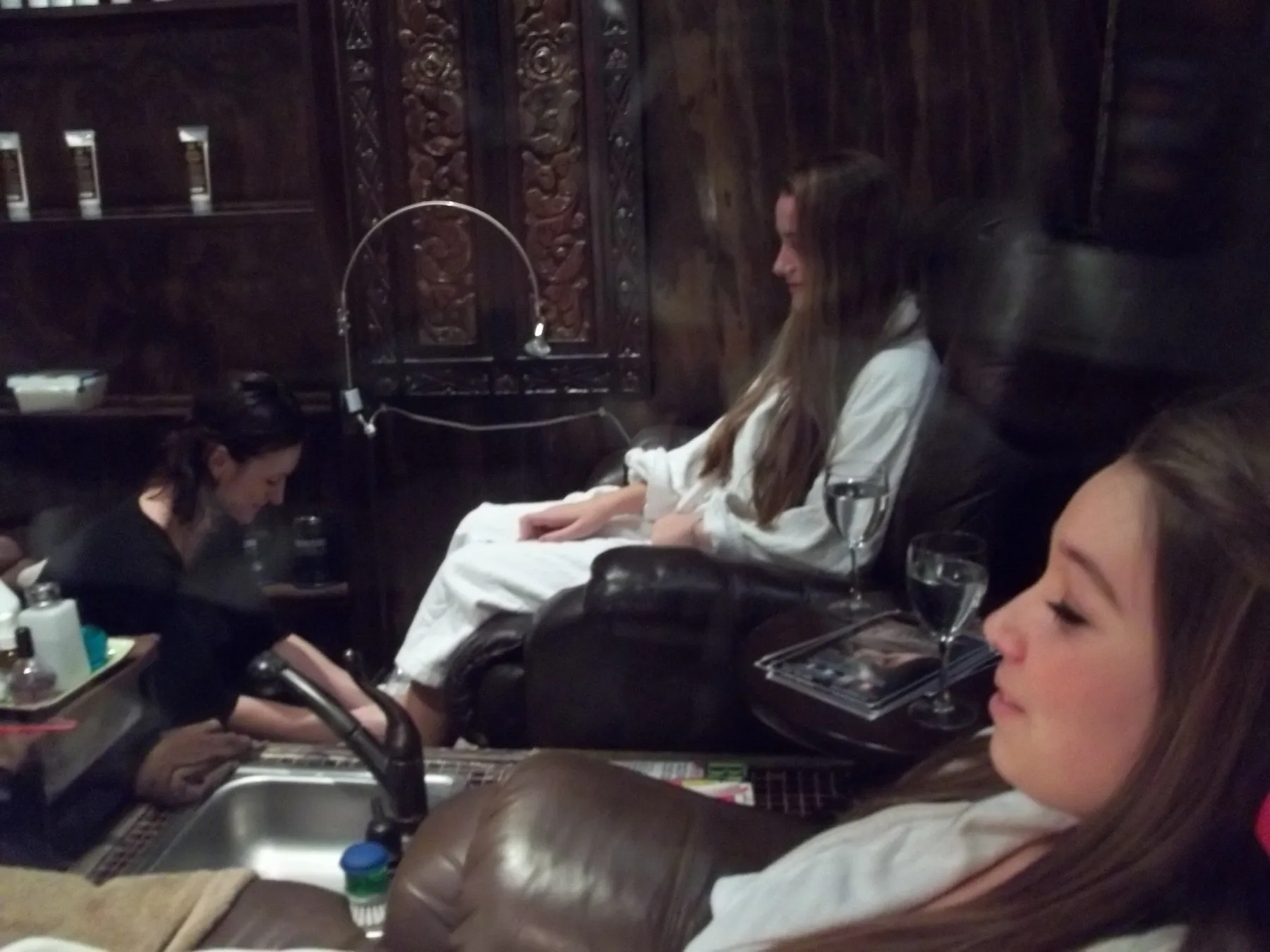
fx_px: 1211
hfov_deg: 55.4
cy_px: 476
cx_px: 635
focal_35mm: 33
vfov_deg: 42.9
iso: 400
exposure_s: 1/8
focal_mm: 5.9
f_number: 3.3
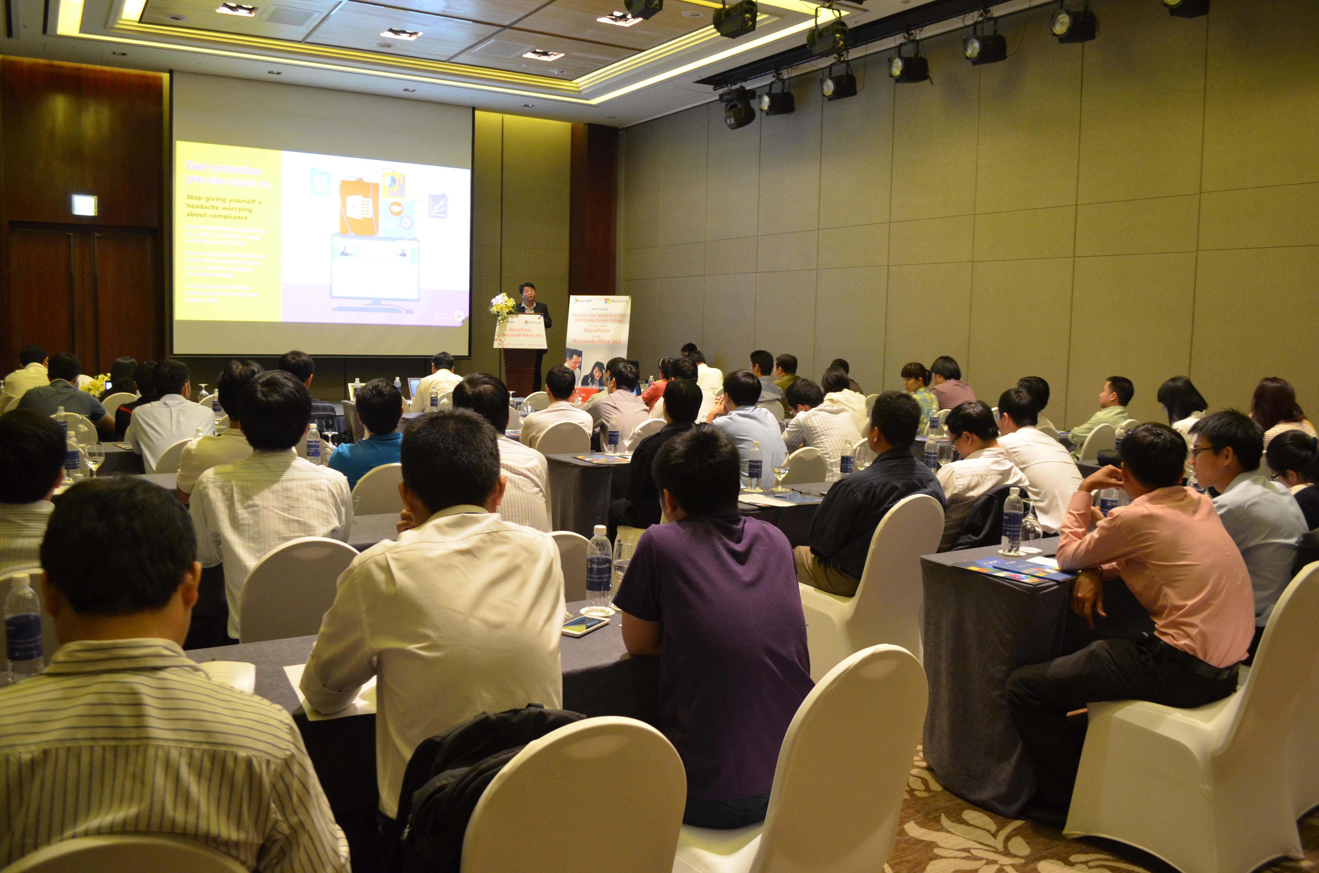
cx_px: 660
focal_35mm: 27
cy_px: 436
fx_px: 987
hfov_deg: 67.5
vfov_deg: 47.7
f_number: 3.5
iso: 1600
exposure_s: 1/40
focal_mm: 18
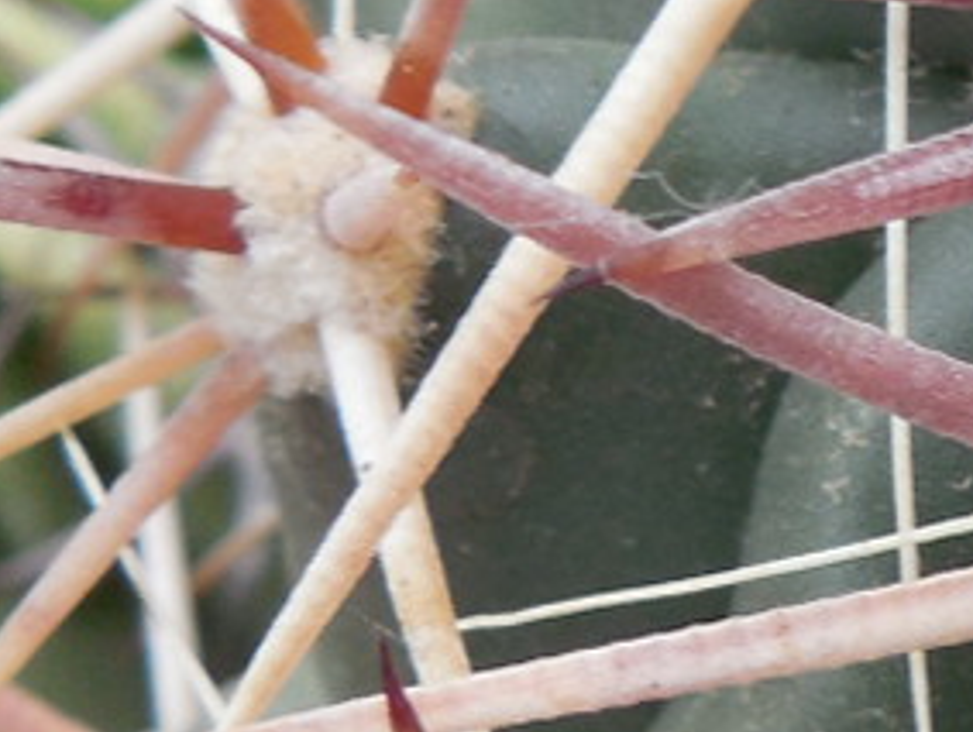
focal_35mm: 175
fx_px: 4925
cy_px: 158
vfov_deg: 8.5
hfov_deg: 10.7
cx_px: 1630
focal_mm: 5.6
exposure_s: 1/30
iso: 140
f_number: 3.6
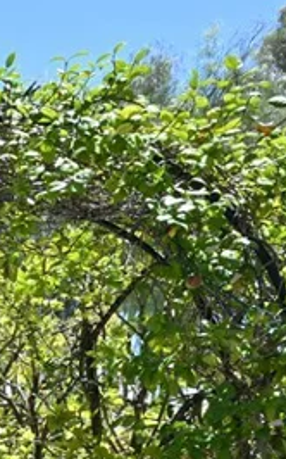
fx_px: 687
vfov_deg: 32.9
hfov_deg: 16.0
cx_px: -343
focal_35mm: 55
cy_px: 491
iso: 100
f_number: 11
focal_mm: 14
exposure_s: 1/60
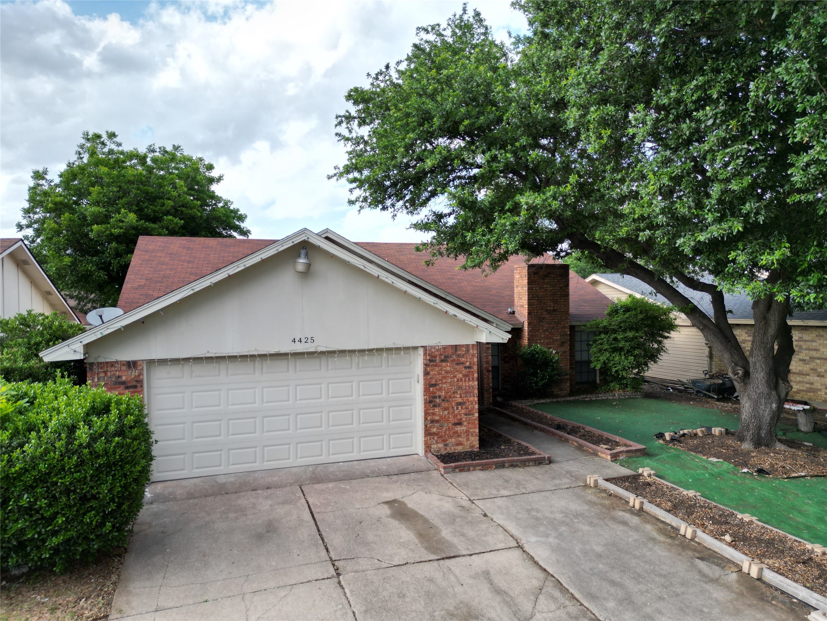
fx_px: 573
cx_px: 414
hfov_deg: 71.6
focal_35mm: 24
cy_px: 310
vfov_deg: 56.8
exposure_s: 1/1250
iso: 100
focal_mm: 6.72
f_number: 1.7
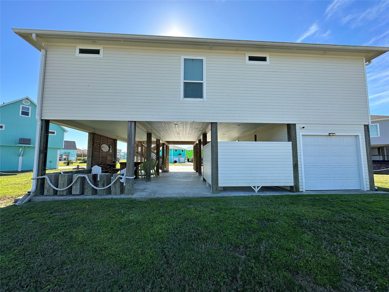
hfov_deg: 102.1
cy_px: 146
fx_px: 157
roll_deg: -0.3
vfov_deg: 85.7
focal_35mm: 14
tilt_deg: +3.6
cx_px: 194
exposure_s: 1/690
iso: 40
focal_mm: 2.22
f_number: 2.2
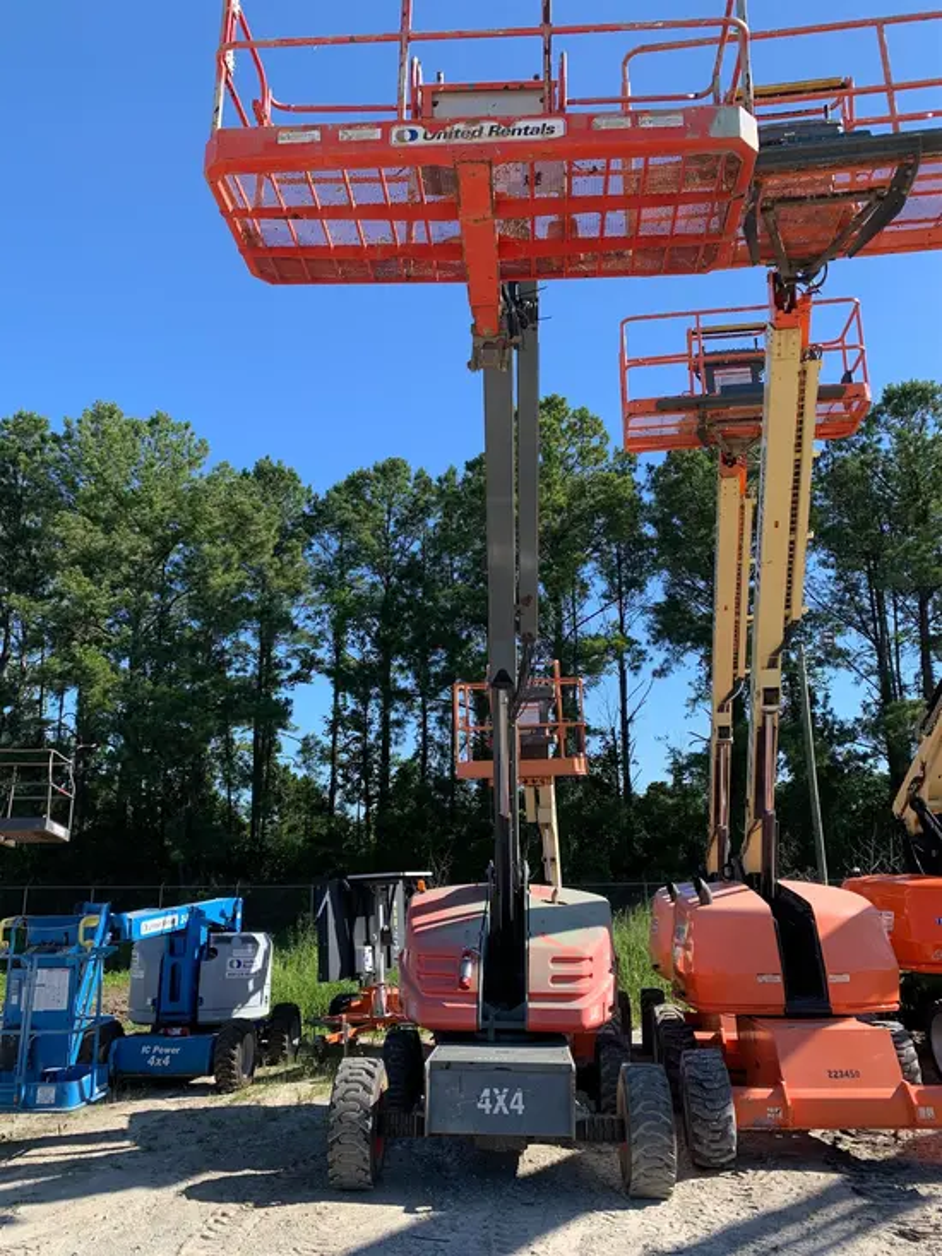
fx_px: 943
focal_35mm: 26
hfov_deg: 53.1
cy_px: 628
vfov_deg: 67.3
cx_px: 471
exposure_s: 1/928
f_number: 1.8
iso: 25
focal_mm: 4.25
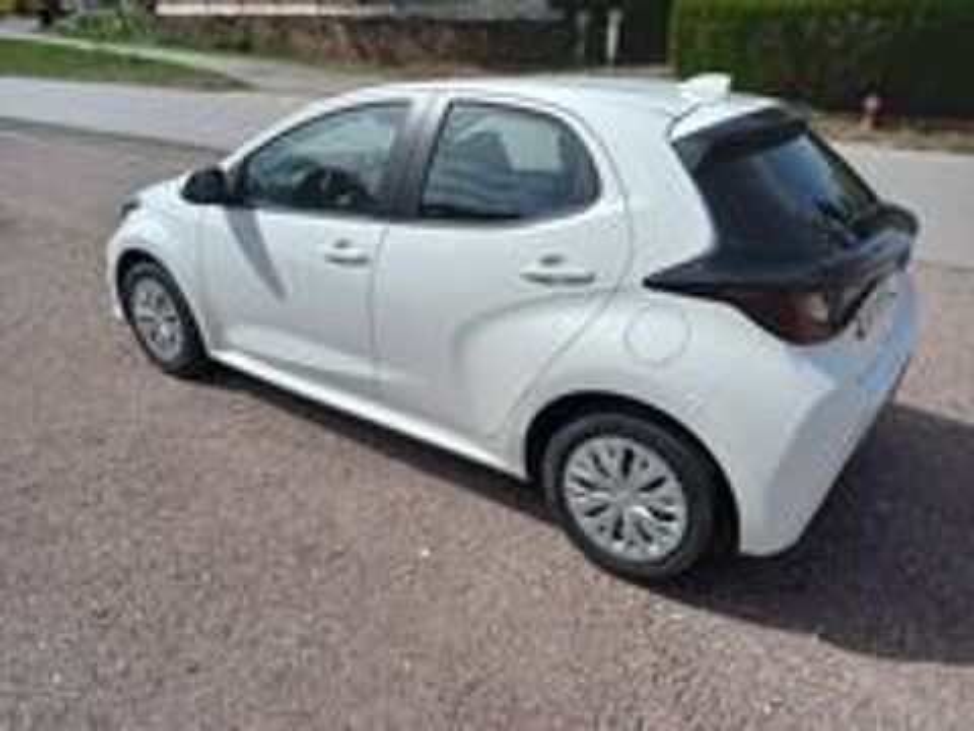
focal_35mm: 25
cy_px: 366
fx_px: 703
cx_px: 487
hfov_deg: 69.4
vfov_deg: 54.9
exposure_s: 1/1220
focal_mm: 4.6
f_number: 2
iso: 25
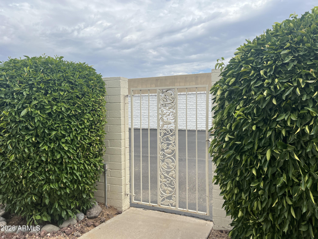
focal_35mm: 26
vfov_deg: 53.1
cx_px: 159
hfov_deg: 67.3
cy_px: 120
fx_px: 239
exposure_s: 1/3704
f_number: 1.5
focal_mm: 5.7
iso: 50
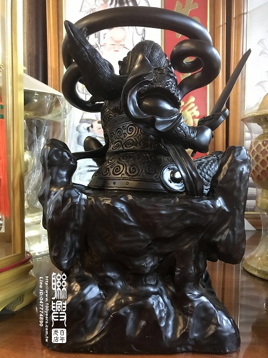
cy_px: 179
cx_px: 134
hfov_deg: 49.7
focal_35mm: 28
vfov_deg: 63.4
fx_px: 289
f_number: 1.8
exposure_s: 1/5
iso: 100
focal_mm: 3.99
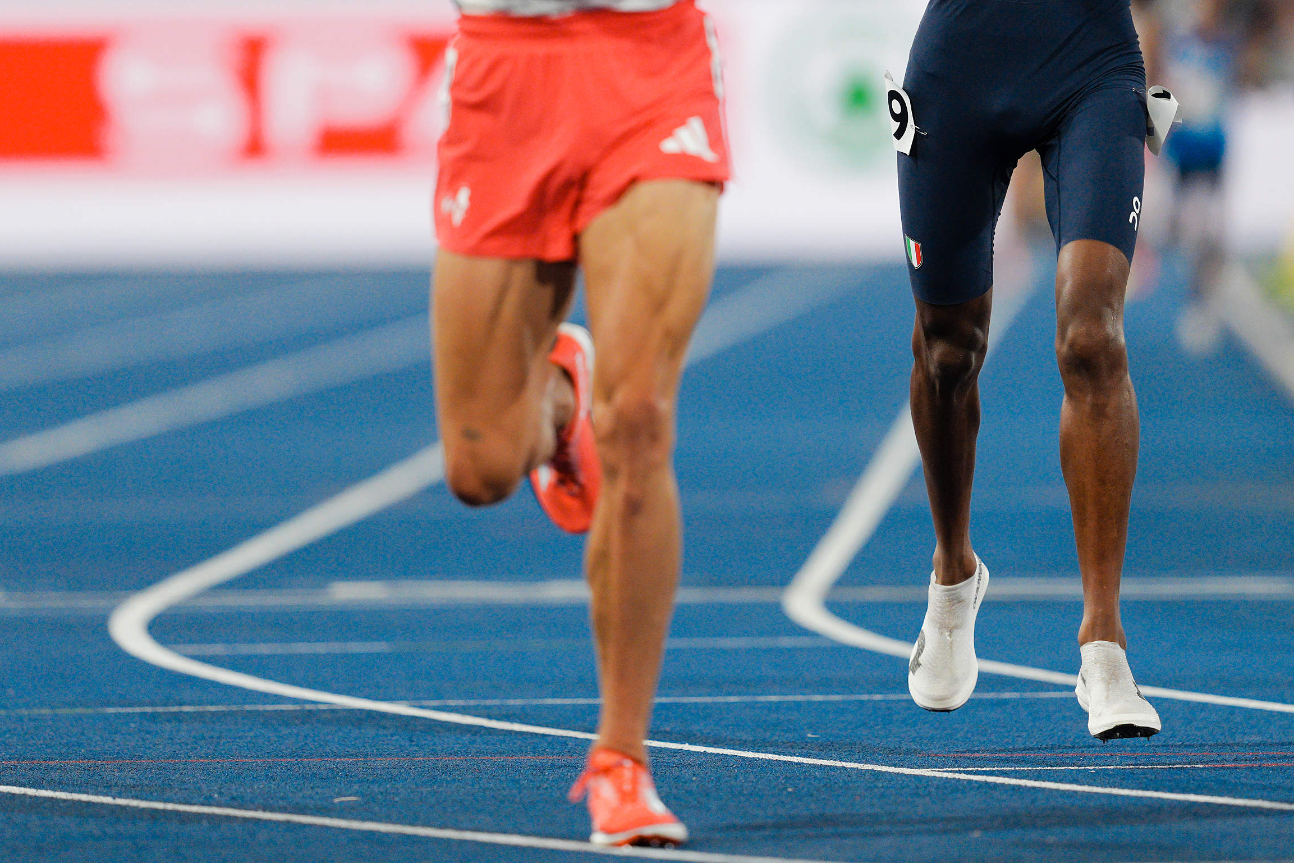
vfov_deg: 2.5
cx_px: 718
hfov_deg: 3.7
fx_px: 19874
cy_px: 153
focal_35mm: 553
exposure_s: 1/1250
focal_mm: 300
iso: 1600
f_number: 2.8
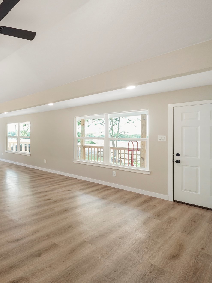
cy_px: 131
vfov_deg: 84.5
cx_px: -14
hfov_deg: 50.3
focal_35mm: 19
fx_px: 155
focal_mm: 12
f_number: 8
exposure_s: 1/30
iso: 250
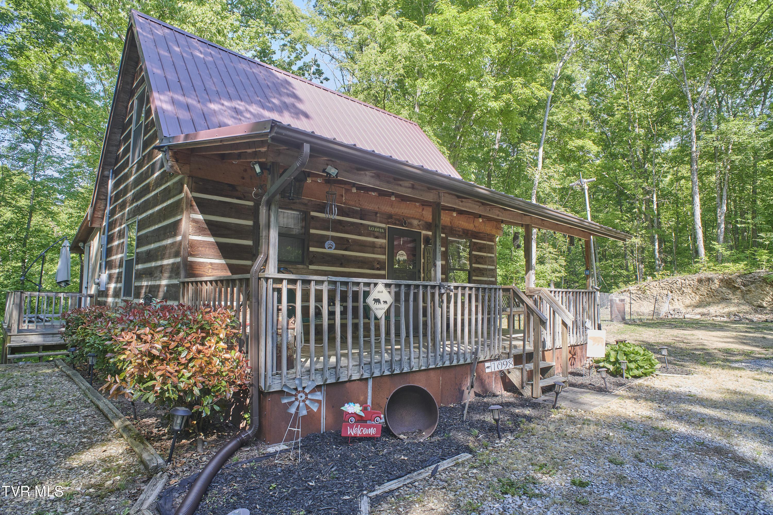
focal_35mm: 20
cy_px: 258
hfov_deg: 84.0
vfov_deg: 61.9
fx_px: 429
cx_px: 386
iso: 400
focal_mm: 20
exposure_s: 1/80
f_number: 9
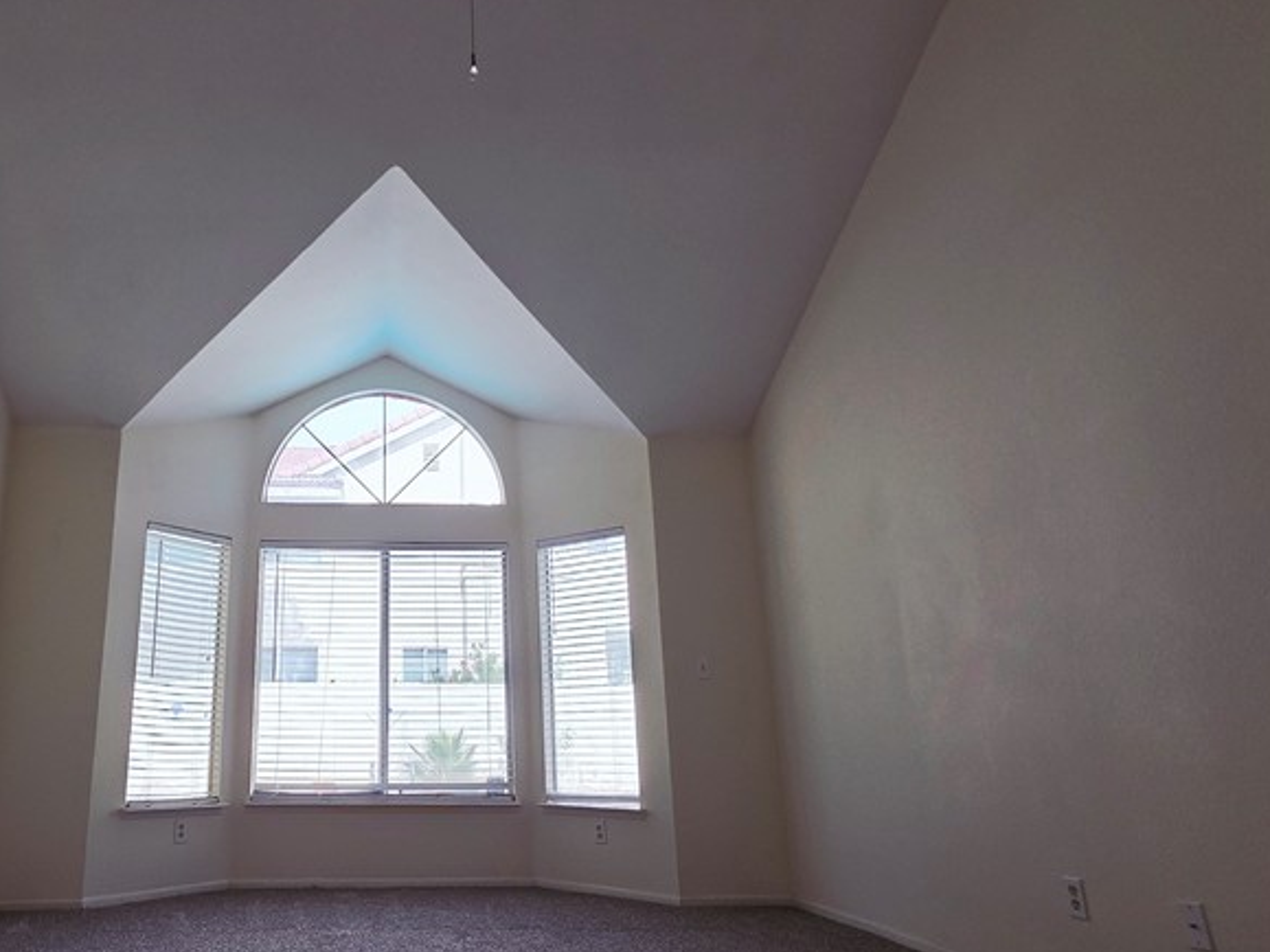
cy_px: 511
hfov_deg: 70.9
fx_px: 844
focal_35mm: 23
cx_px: 384
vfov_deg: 58.8
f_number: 1.9
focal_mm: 2.2
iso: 100
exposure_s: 1/719
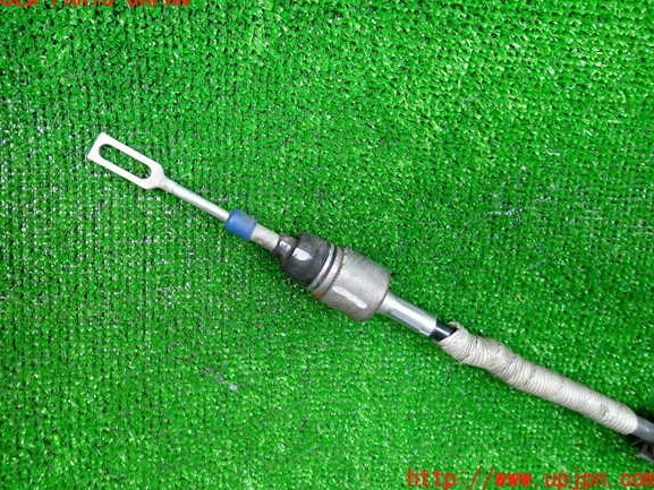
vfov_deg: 53.1
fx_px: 491
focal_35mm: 26
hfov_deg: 67.3
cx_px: 323
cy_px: 239
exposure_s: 1/60
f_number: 2
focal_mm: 4.5
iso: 200
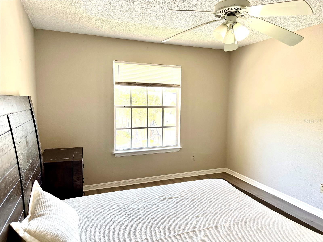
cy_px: 121
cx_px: 162
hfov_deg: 71.6
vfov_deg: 56.8
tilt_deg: -5.0
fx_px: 224
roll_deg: -0.5
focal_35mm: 24
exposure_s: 1/211
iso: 125
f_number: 1.78
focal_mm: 6.76
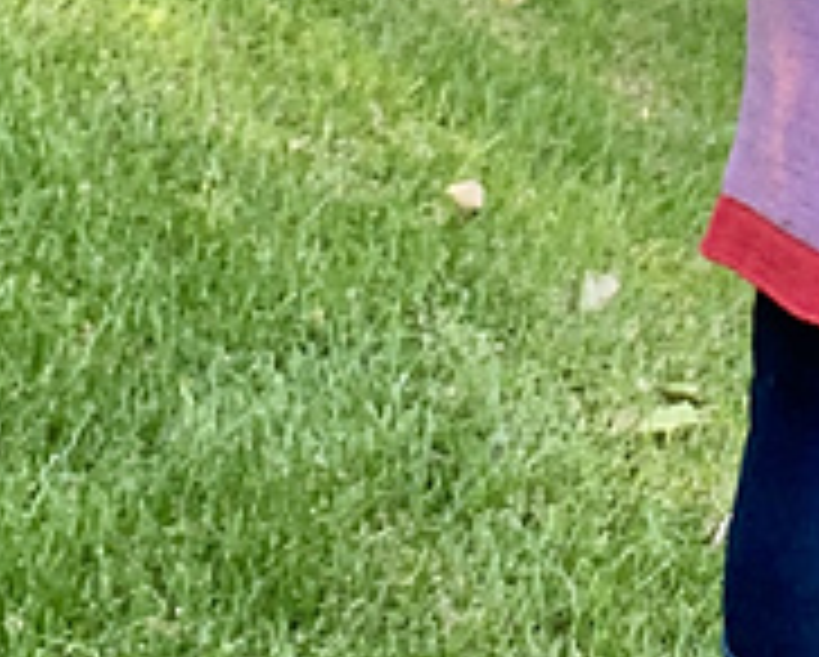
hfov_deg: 18.3
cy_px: -315
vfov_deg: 14.1
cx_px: 756
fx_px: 2499
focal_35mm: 103
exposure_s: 1/122
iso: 64
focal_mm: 2.71
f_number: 2.2
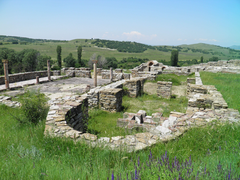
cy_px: 90
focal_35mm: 28
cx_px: 120
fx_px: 194
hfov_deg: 63.4
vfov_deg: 49.7
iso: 50
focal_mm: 4.9
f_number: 5.7
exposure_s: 1/320
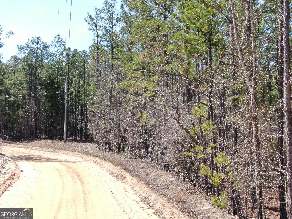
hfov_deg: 39.7
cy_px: 110
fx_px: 405
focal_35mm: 48
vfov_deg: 30.3
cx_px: 146
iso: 100
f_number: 3.8
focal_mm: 8.6
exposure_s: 1/120
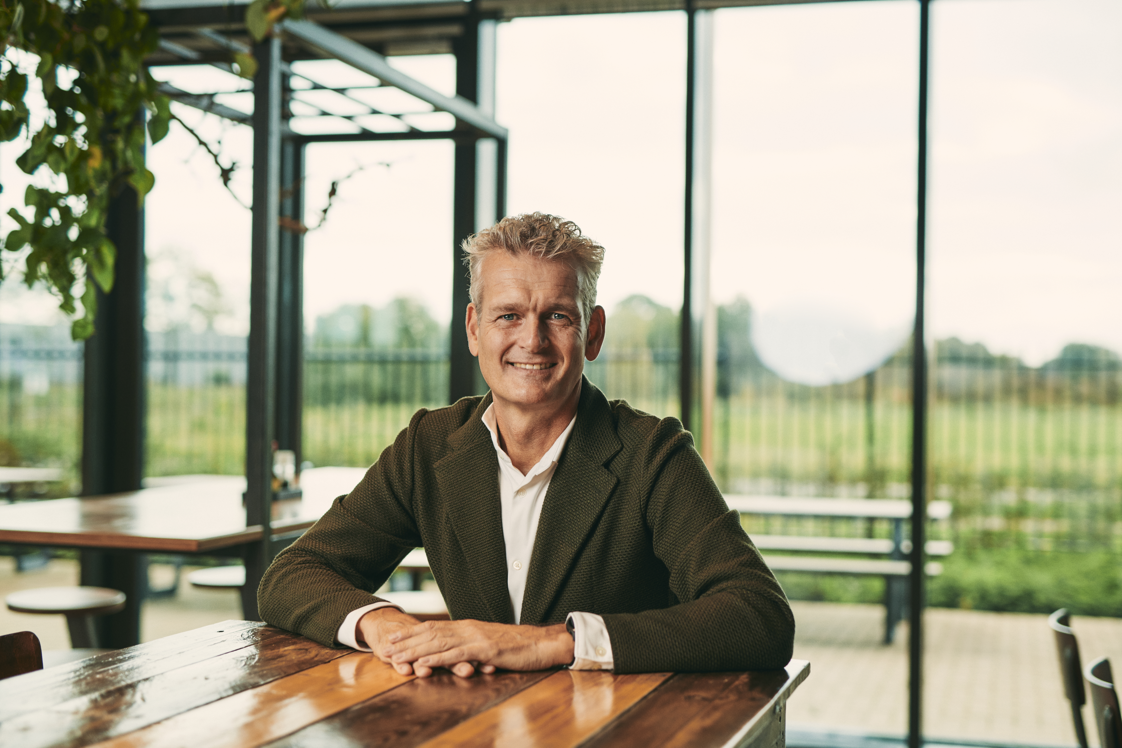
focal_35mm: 50
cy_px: 374
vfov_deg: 27.0
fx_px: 1558
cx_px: 561
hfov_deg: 39.6
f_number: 2.8
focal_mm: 50
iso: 200
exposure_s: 1/200
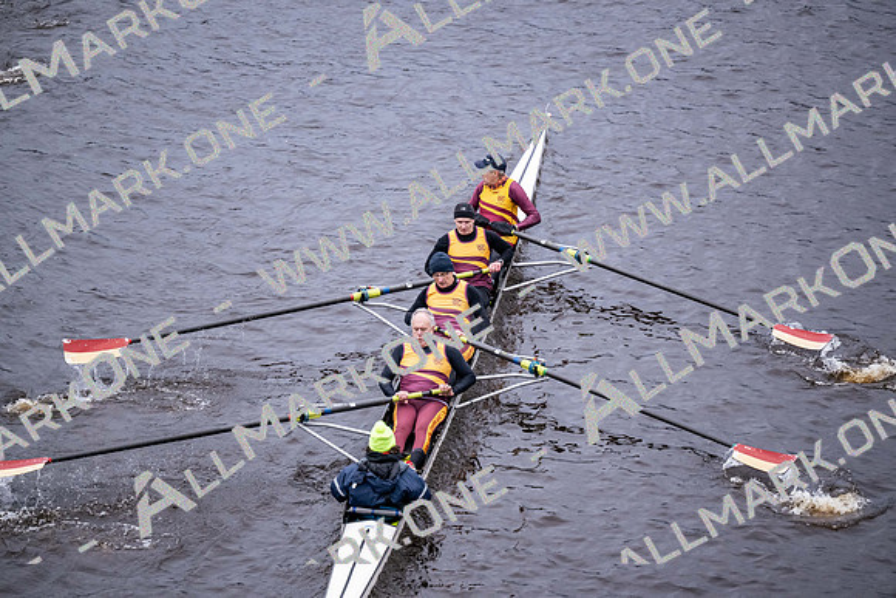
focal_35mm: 200
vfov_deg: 6.9
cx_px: 448
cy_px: 299
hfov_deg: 10.3
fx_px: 4979
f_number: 2.8
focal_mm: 200
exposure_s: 1/2000
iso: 2800
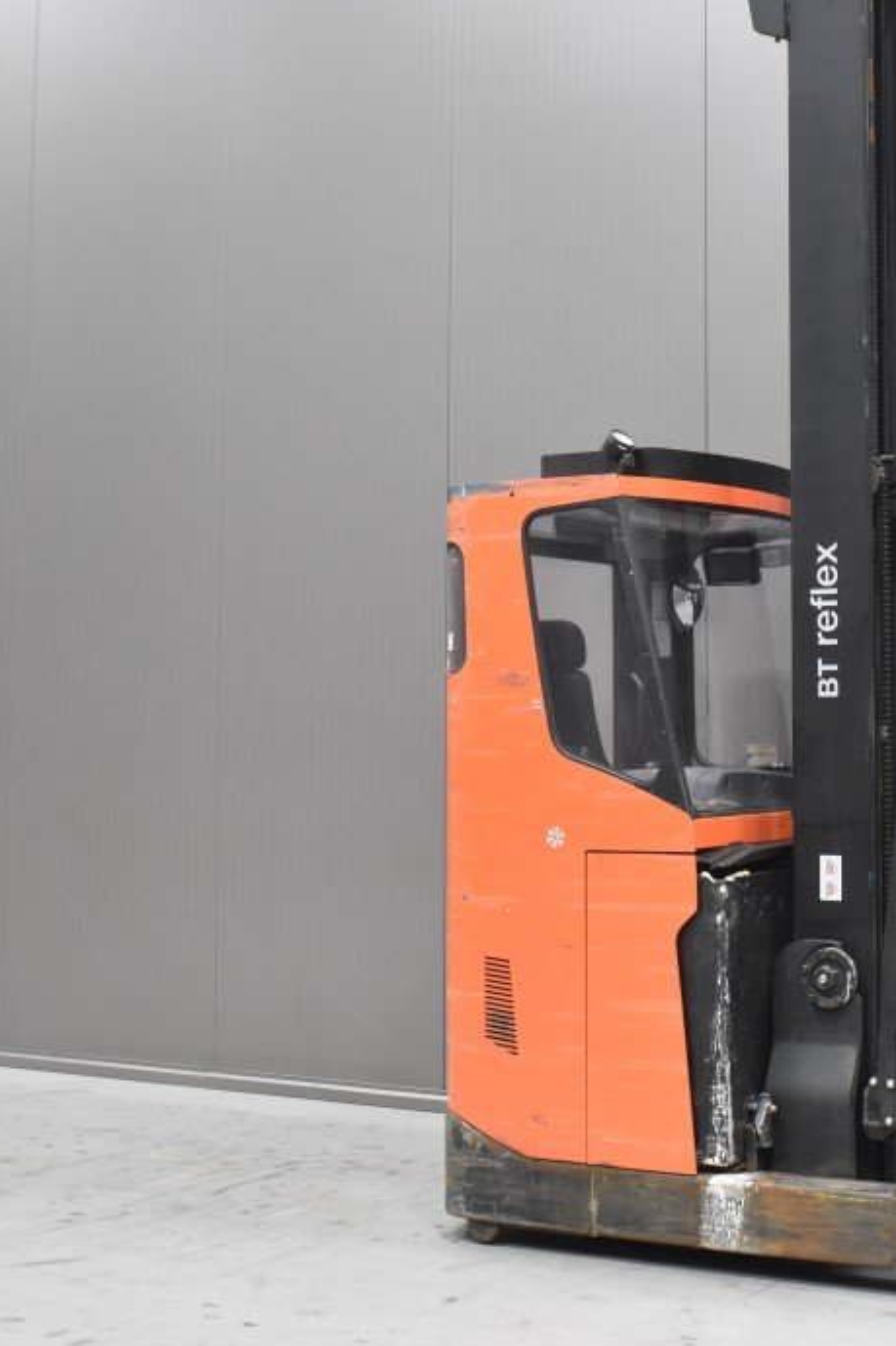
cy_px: 574
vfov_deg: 36.3
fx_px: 2049
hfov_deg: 23.9
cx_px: 822
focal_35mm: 55
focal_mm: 21
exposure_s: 1/25
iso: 1600
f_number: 5.6
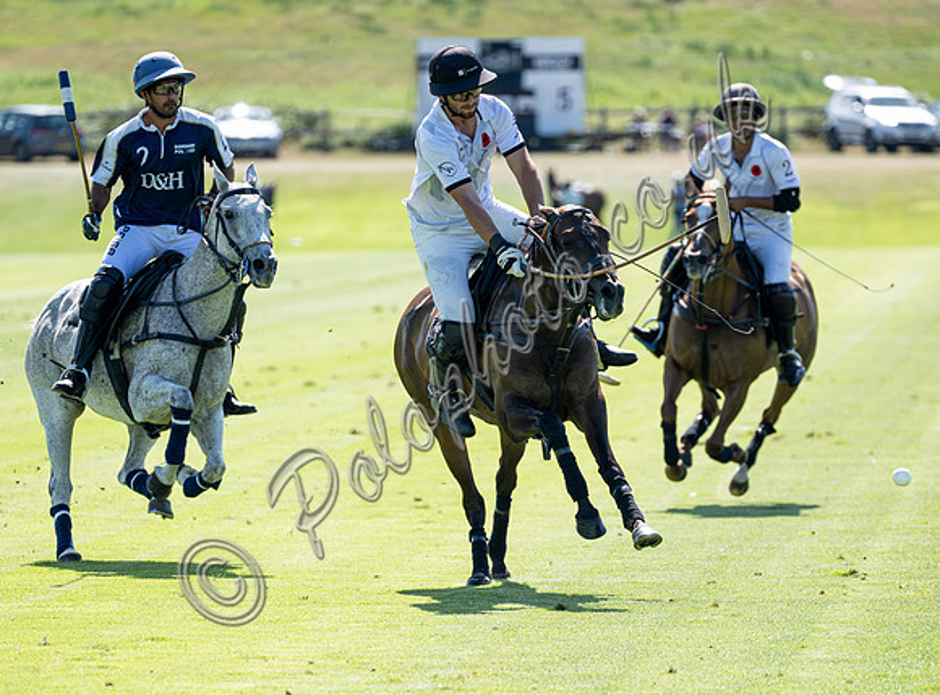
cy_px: 489
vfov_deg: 3.2
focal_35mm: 455
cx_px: 428
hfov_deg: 4.4
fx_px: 12302
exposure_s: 1/1600
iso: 320
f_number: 5.3
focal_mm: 290
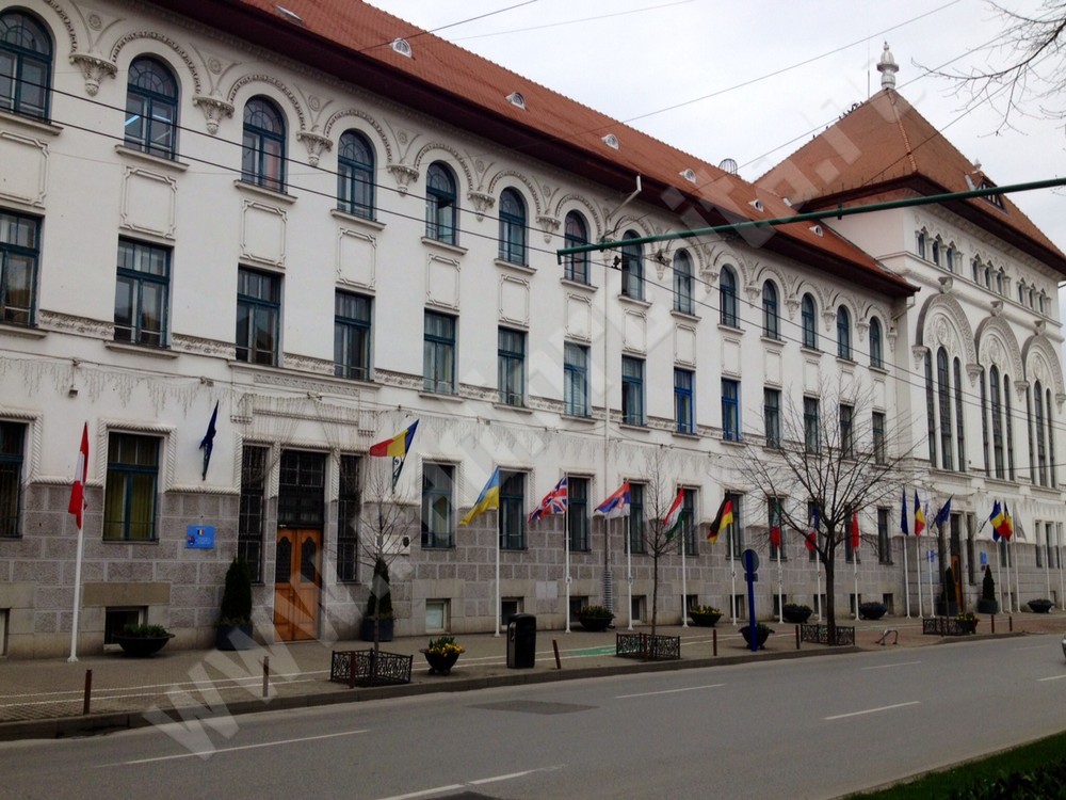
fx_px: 1078
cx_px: 533
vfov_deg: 40.7
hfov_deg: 52.6
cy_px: 400
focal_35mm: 35
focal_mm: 4.28
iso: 50
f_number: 2.4
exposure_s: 1/1381
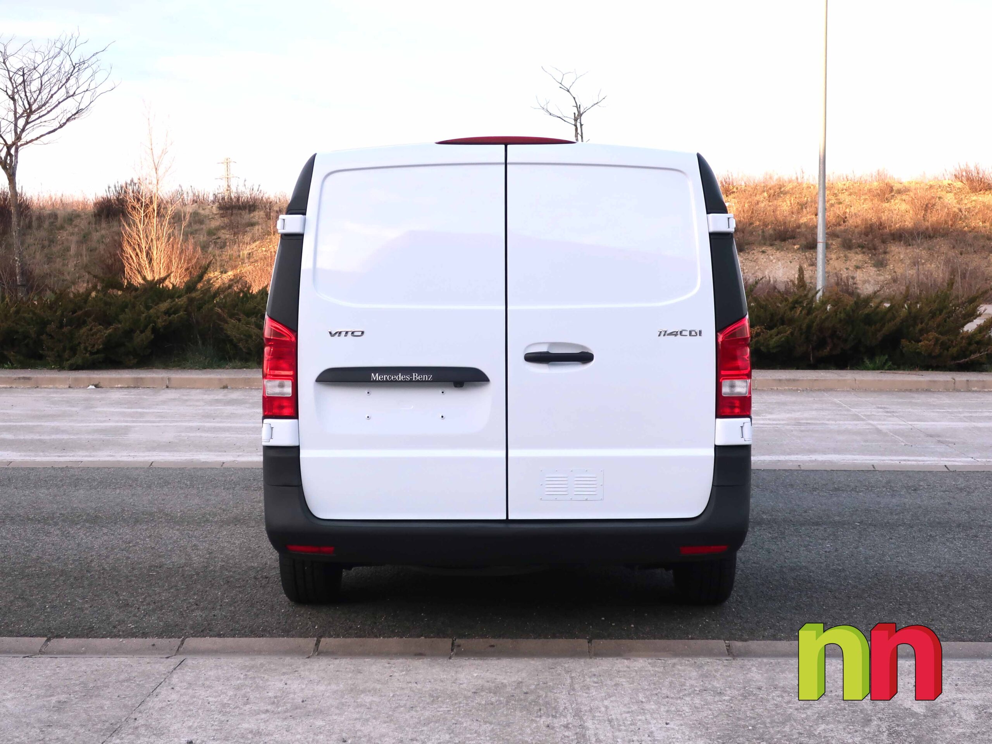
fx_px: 688
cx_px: 496
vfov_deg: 56.8
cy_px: 372
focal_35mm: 24
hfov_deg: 71.6
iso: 80
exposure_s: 1/3200
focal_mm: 6.86
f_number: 1.8
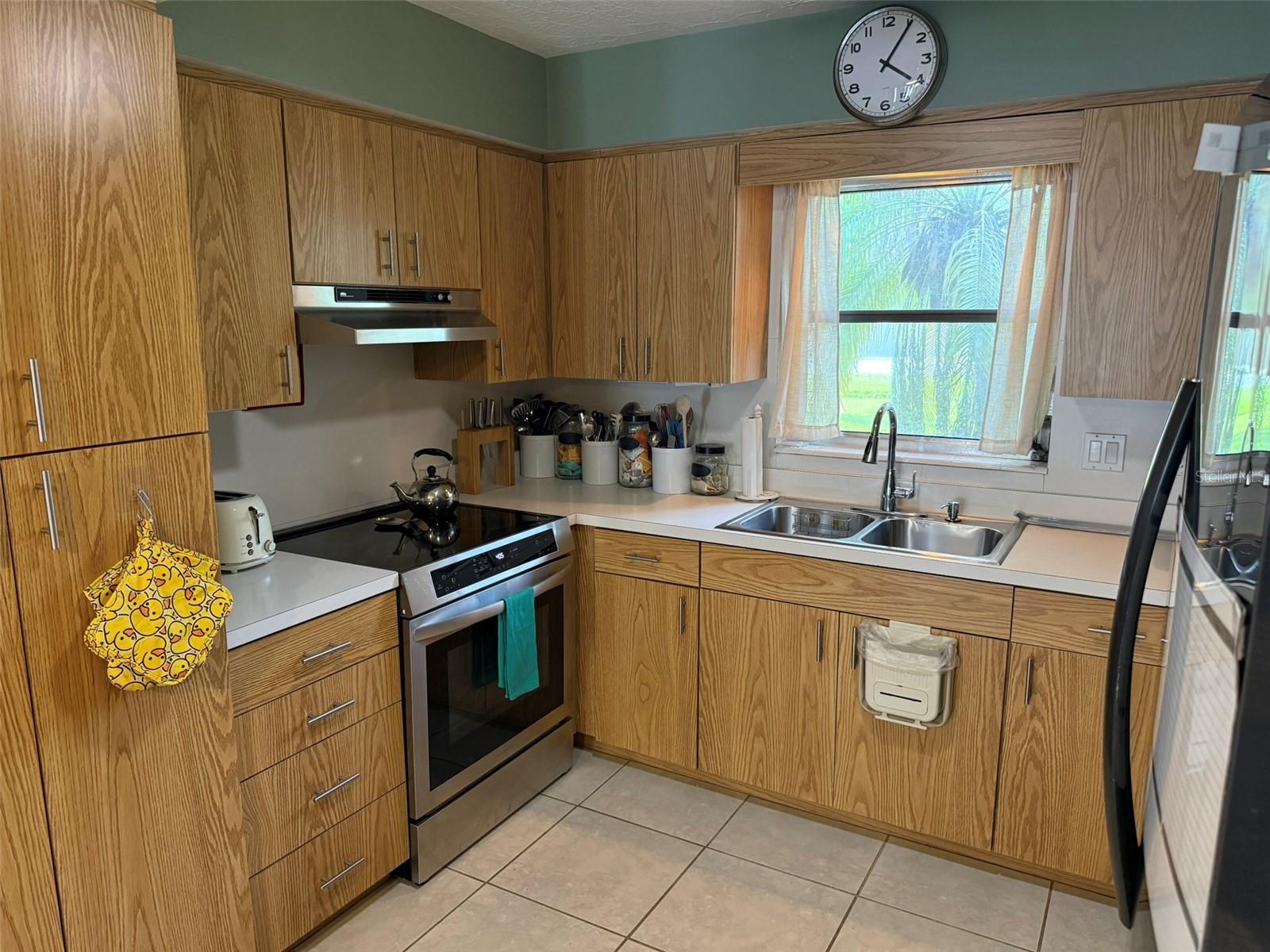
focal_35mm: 24
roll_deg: -0.1
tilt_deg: -10.4
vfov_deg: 56.8
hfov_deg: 71.6
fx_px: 881
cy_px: 476
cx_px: 635
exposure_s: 1/60
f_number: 1.78
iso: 400
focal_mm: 6.76
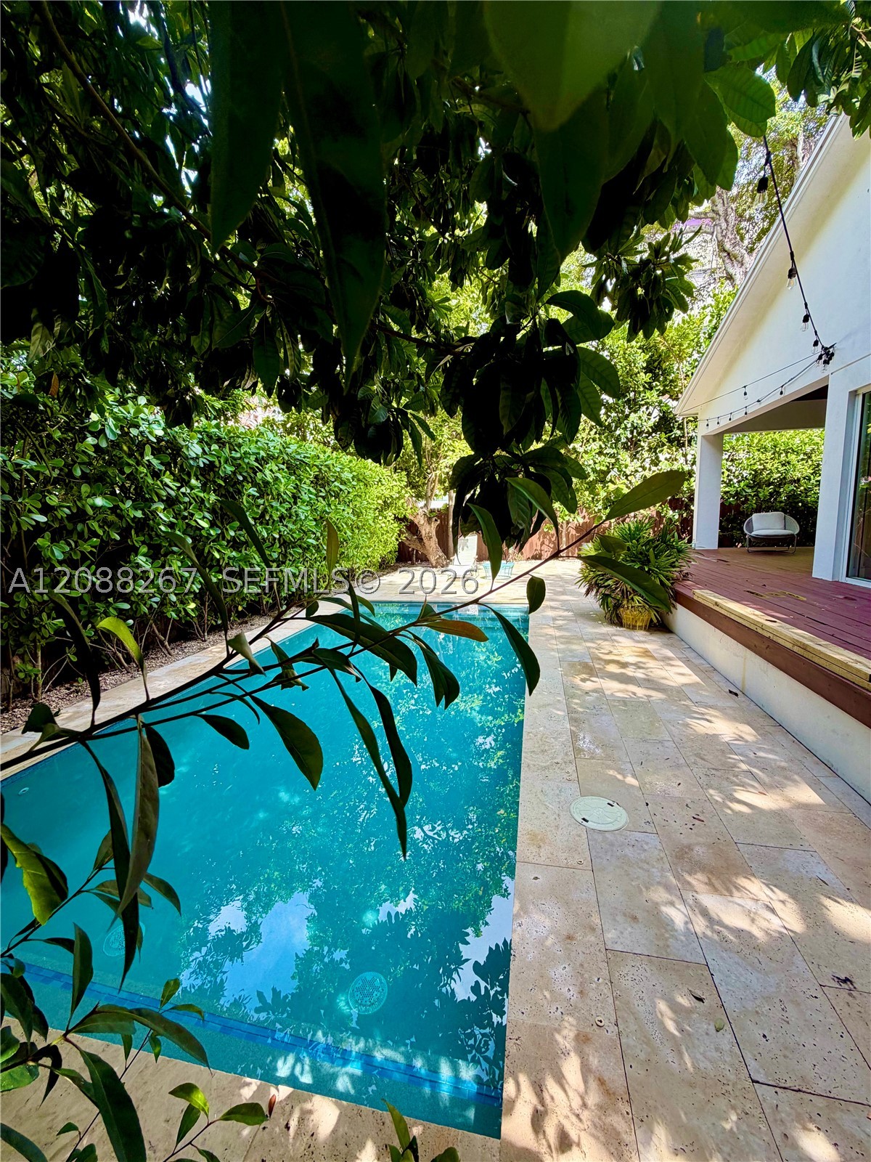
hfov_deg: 85.7
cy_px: 581
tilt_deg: -7.1
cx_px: 436
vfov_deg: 102.1
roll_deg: +1.1
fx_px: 470
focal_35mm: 14
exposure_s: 1/167
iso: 40
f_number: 2.2
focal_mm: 2.22
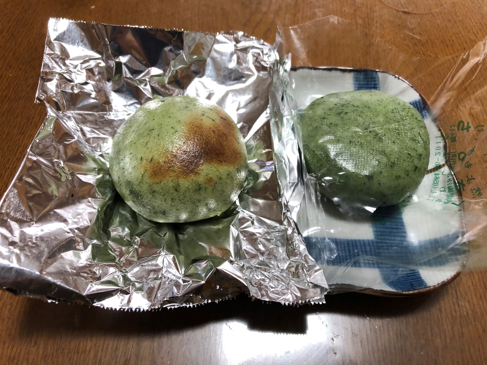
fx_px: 394
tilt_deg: -58.5
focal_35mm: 28
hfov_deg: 63.4
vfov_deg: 49.7
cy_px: 182
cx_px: 244
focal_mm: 3.99
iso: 40
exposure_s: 1/23
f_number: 1.8
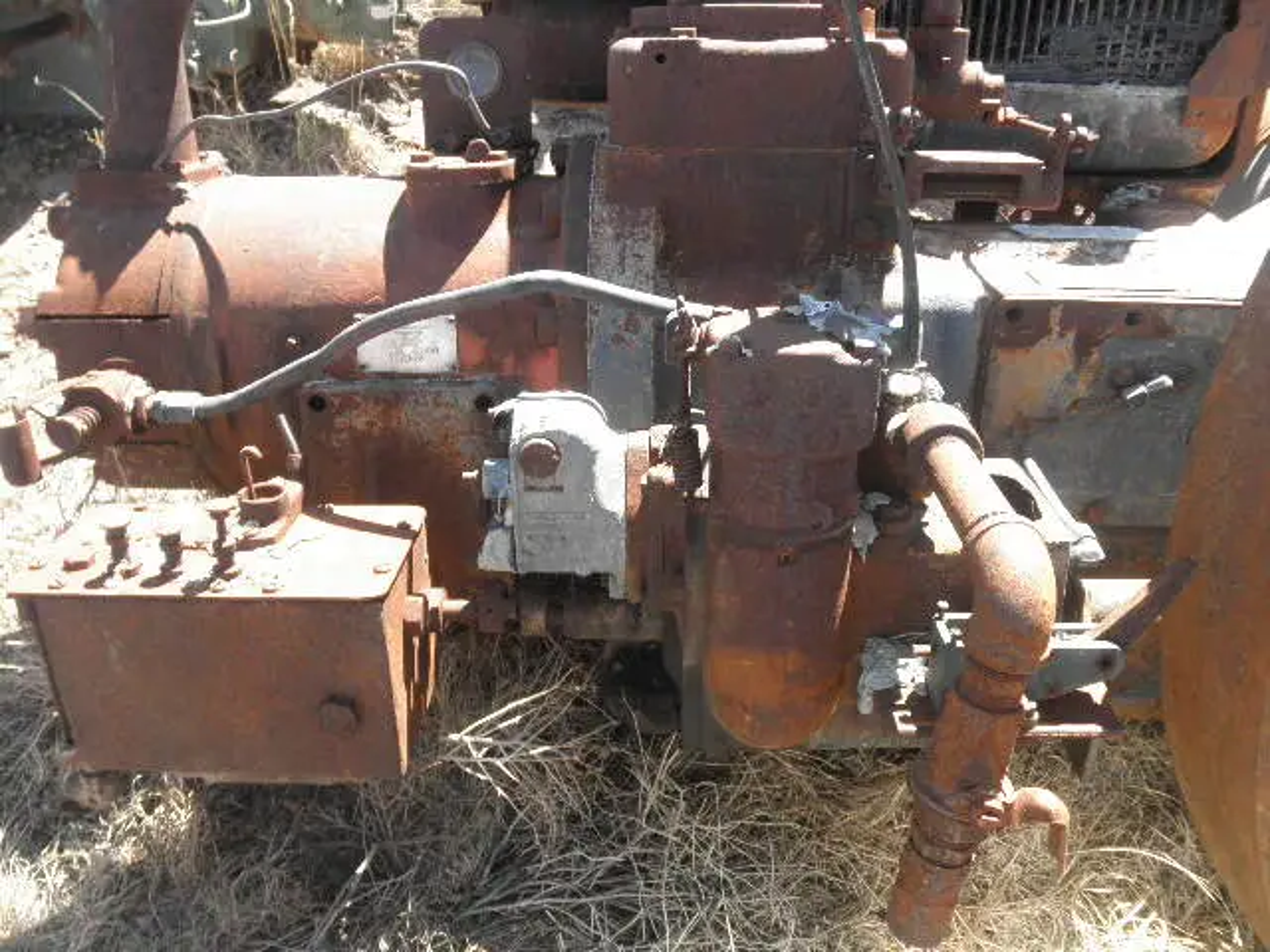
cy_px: 476
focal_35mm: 28
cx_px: 635
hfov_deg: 63.4
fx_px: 1027
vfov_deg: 49.7
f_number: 3
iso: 64
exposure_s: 1/160
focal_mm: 5
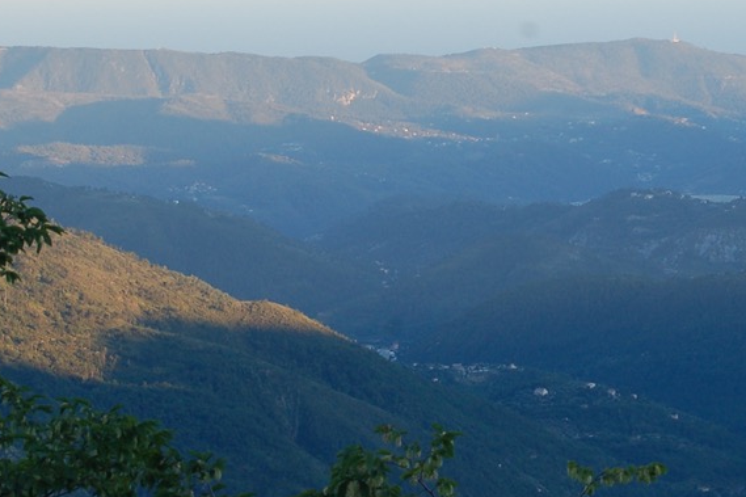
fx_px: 3606
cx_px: 683
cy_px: 59
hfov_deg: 11.7
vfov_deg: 7.9
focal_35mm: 174
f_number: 9
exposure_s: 1/100
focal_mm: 55
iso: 400
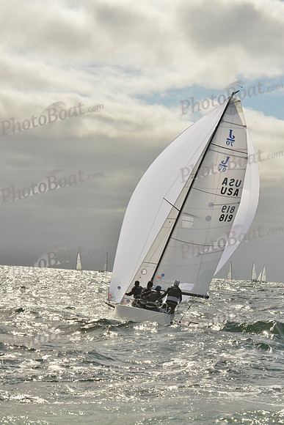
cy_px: 212
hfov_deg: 17.5
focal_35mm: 78
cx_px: 142
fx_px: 922
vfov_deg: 26.0
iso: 400
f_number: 16
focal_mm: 78
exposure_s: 1/1000
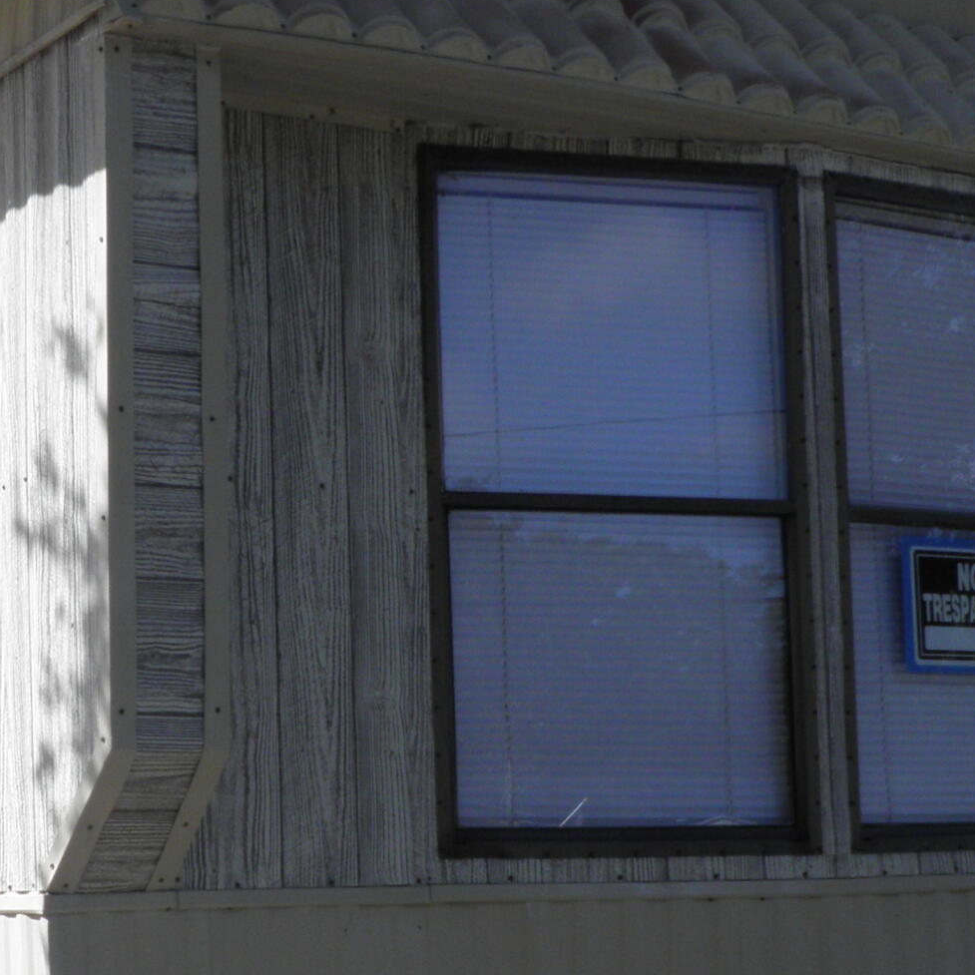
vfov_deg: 22.5
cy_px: 772
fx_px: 2422
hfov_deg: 22.5
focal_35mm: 76
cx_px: 195
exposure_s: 1/250
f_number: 5.7
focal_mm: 4.9
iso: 50
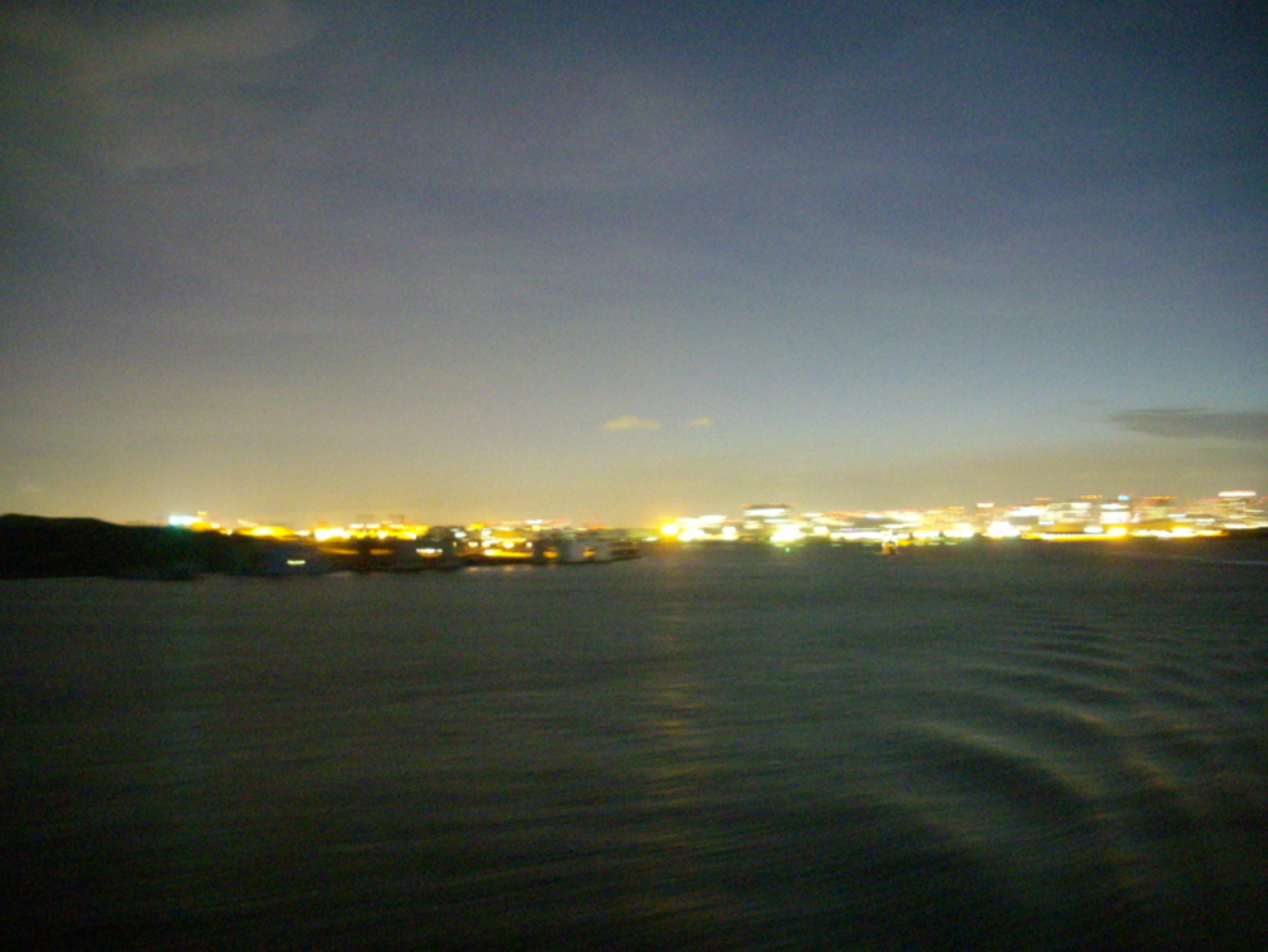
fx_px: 1356
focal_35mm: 37
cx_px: 634
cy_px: 476
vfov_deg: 38.7
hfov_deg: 50.1
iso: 400
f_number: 2.8
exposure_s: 4
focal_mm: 6.2
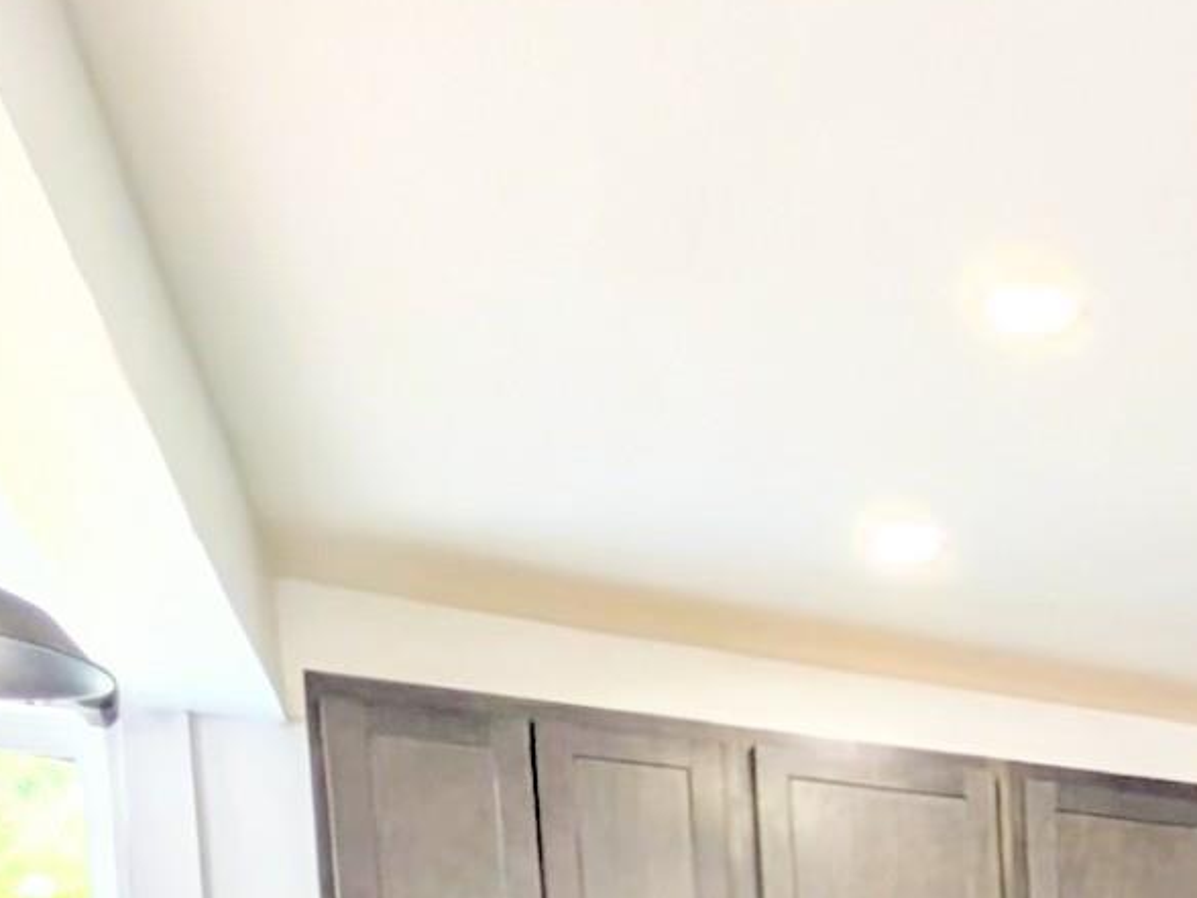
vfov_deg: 22.3
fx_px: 1798
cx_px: 1928
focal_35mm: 52
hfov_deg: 24.9
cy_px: 1398
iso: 53
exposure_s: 1/120
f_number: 1.7
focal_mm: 2.02
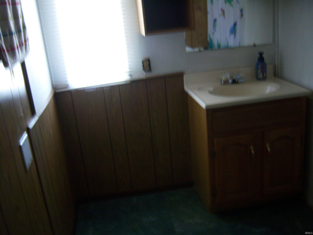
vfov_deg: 39.6
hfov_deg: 51.4
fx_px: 325
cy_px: 118
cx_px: 156
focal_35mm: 36
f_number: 2.8
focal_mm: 7.5
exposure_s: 1/8
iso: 160
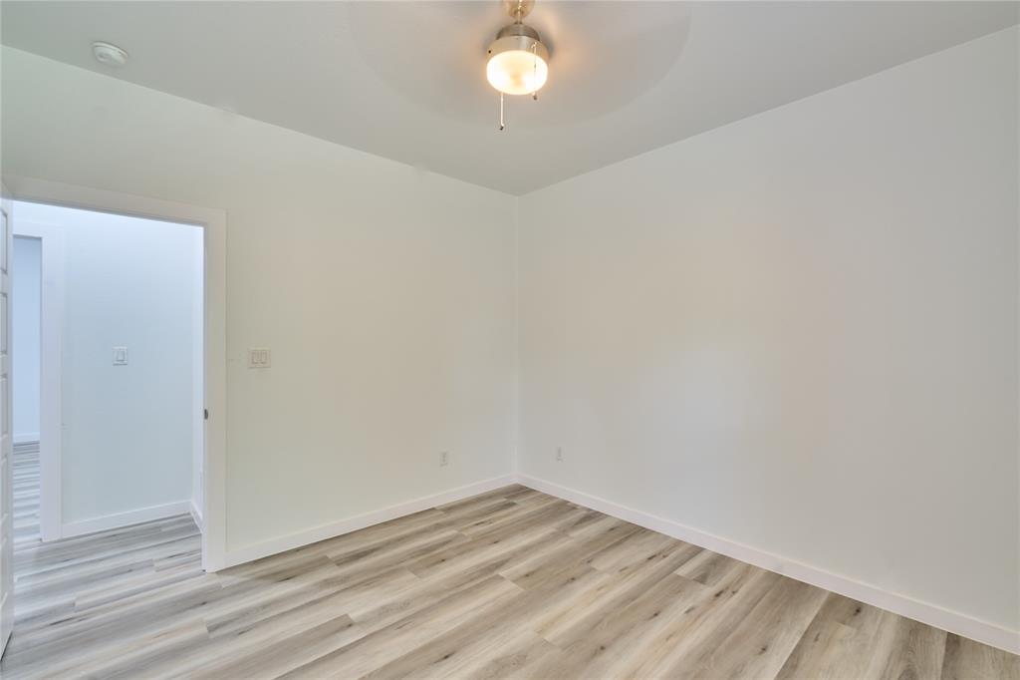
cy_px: 340
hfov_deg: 96.8
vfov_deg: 73.7
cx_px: 510
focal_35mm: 16
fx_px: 453
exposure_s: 1/4
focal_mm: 16
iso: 100
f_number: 9
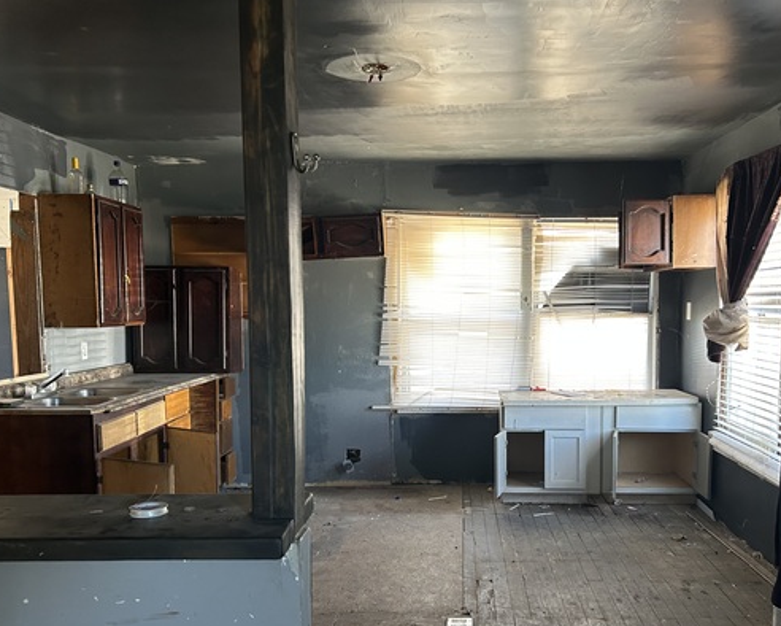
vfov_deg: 44.4
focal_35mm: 33
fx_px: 763
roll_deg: +0.5
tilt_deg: -4.4
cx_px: 460
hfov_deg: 53.9
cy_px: 369
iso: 160
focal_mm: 5.7
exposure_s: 1/60
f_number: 1.5
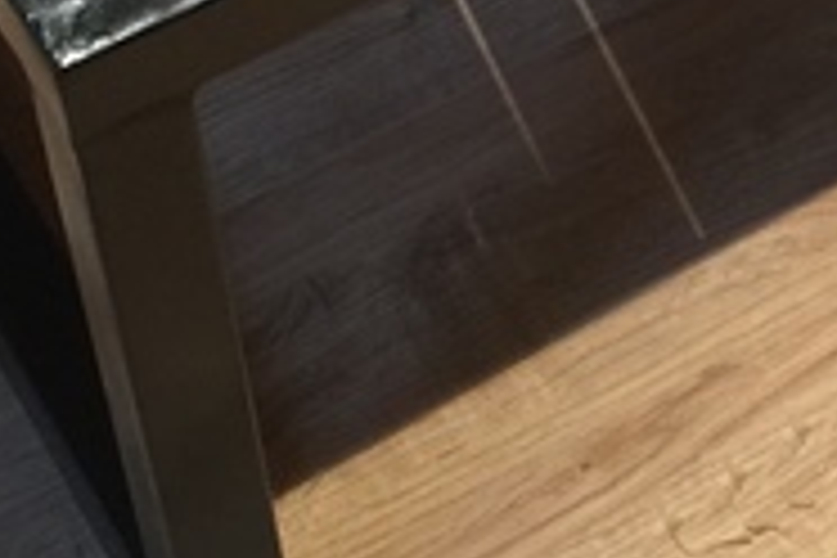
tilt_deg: -40.7
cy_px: -423
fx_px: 3022
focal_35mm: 130
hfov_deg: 15.6
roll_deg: +1.1
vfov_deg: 10.0
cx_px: 765
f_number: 2.2
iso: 64
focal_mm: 4.15
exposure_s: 1/17
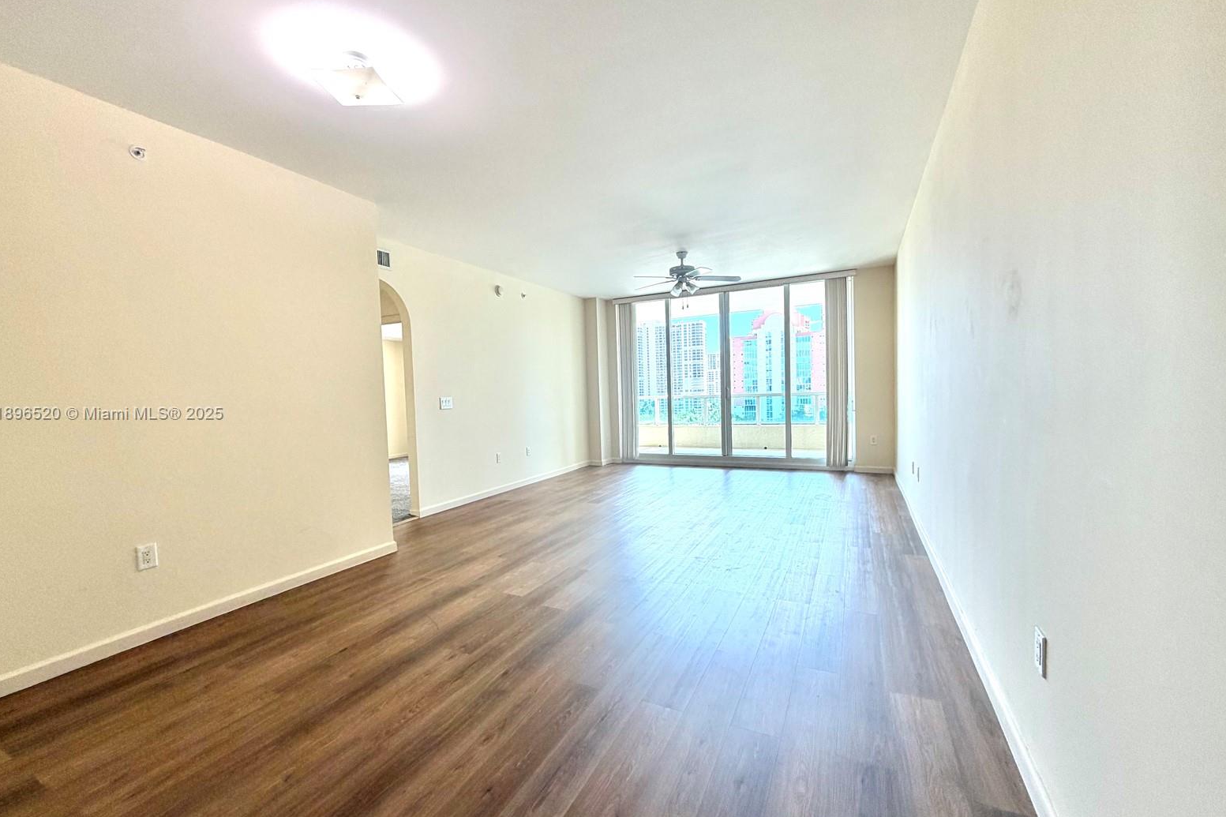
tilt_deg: -2.4
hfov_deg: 100.4
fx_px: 511
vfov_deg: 77.3
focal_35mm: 15
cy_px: 414
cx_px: 602
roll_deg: +2.3
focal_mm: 2.22
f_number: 2.2
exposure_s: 1/120
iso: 64
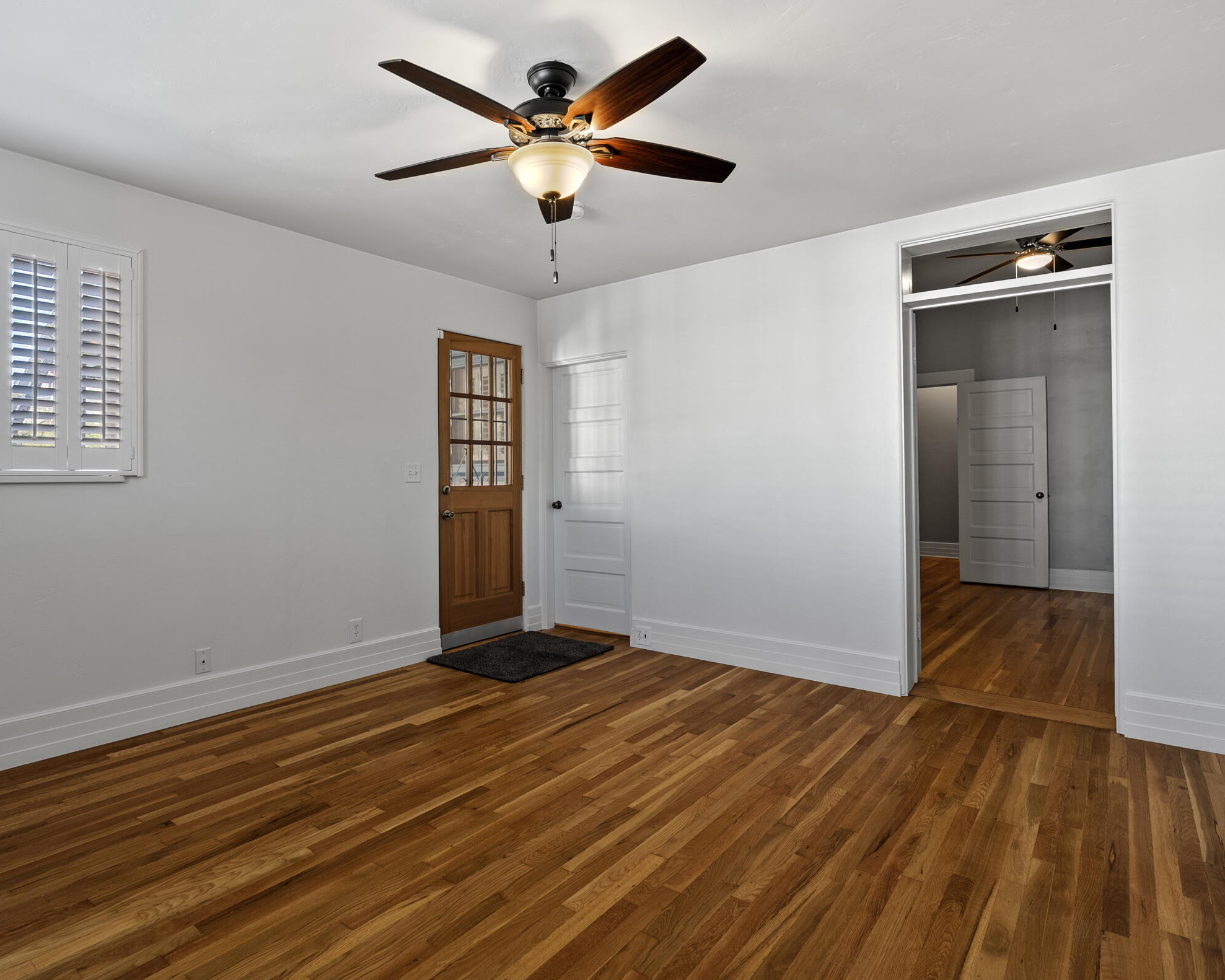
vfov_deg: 70.8
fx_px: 689
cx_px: 545
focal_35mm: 19
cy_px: 471
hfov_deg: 83.0
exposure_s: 1.3
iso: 400
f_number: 8
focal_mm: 16
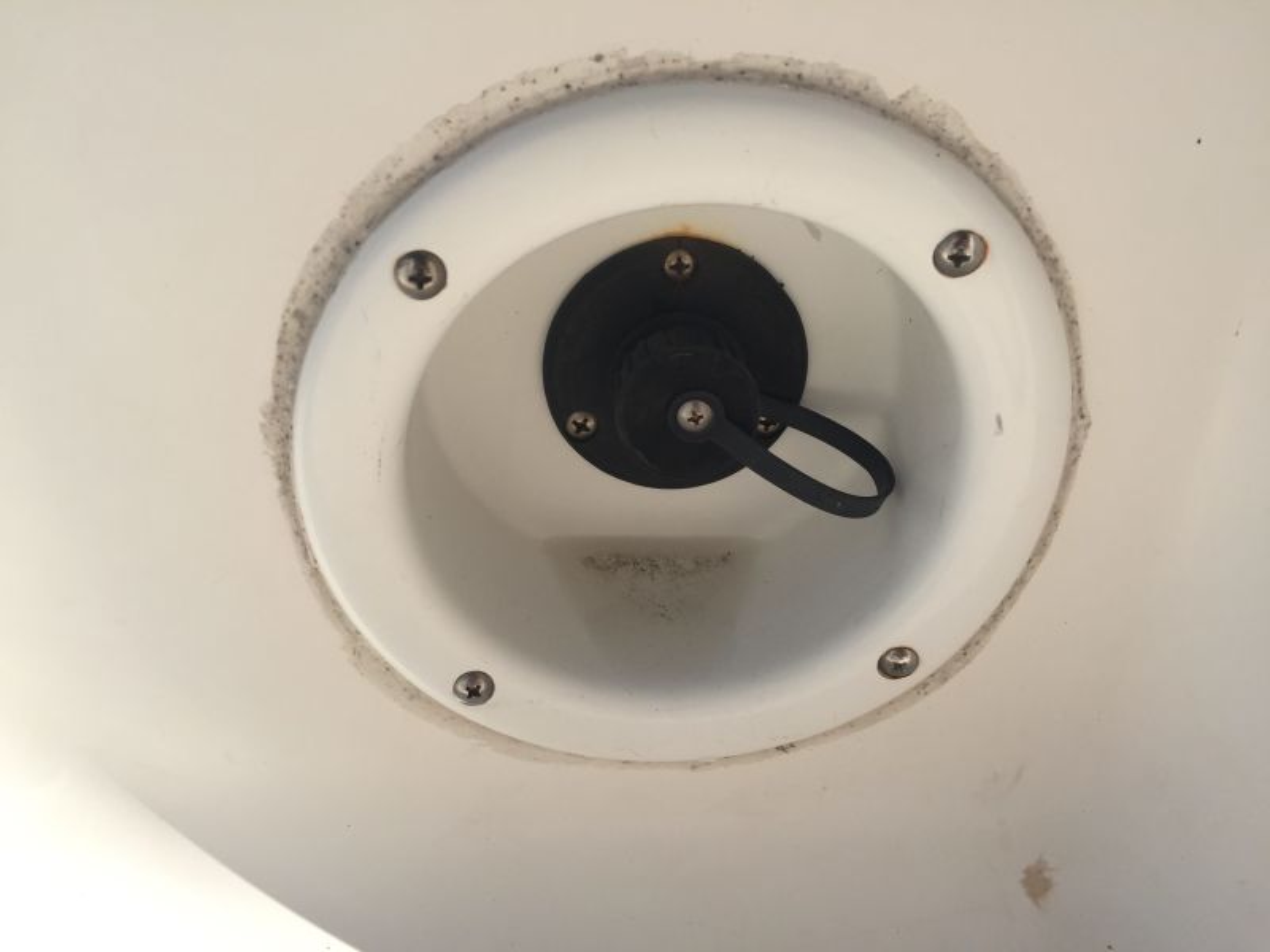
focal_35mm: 29
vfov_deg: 48.2
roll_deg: -3.3
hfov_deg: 61.7
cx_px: 635
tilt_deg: -38.4
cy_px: 476
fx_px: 1064
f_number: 2.2
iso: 32
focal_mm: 4.15
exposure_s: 1/2639
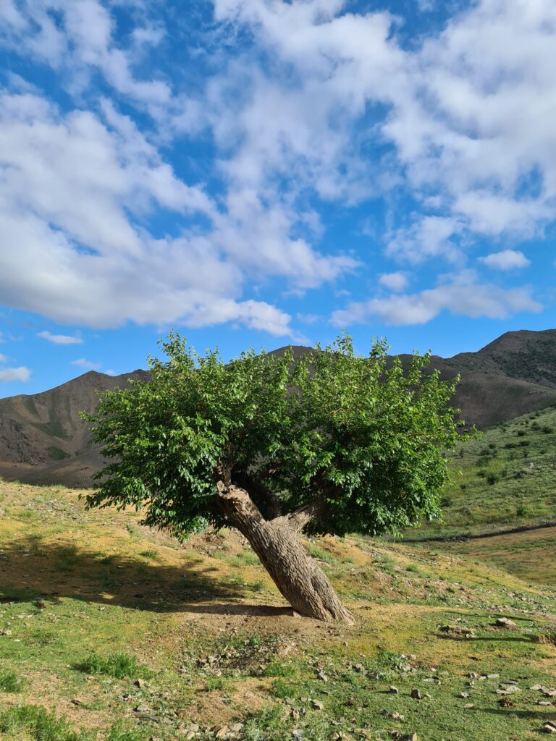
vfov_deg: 67.3
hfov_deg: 53.1
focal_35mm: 26
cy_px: 370
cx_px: 278
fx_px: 557
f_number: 1.8
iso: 50
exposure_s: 1/1748
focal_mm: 5.4
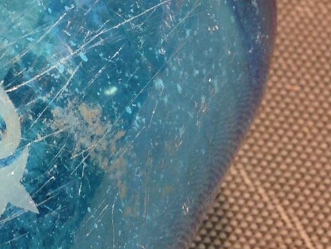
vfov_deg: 11.0
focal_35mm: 135
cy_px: 138
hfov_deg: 14.1
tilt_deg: -48.1
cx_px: -76
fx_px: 1291
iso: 50
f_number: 2.4
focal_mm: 4.12
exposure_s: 1/20
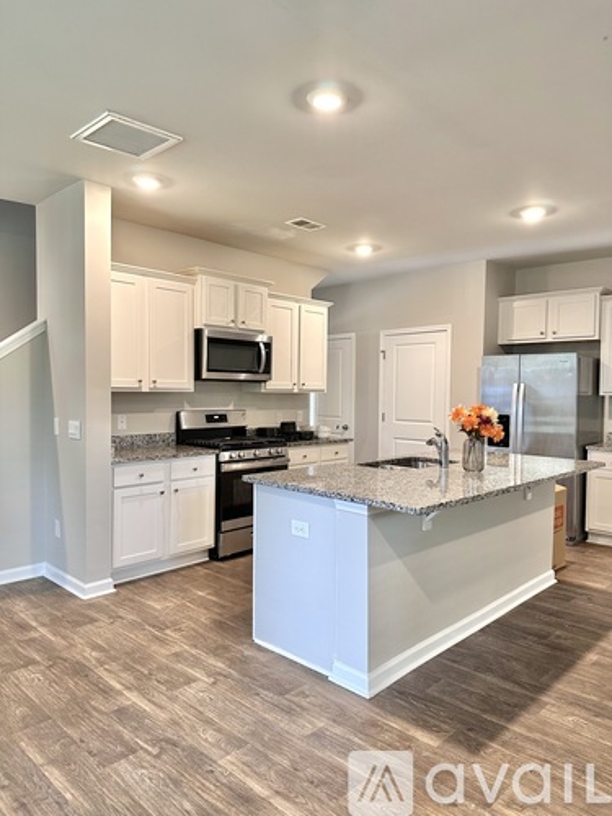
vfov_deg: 71.6
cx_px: 306
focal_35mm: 24
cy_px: 408
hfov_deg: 56.8
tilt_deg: -2.4
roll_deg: -0.5
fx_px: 566
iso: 200
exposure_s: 1/60
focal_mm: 6.86
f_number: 1.78
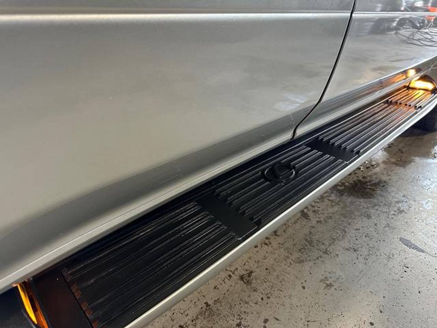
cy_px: 164
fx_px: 303
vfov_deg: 56.8
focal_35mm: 24
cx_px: 218
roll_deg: -2.5
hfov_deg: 71.6
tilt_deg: -30.6
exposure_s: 1/60
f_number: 1.78
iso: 320
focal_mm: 6.86
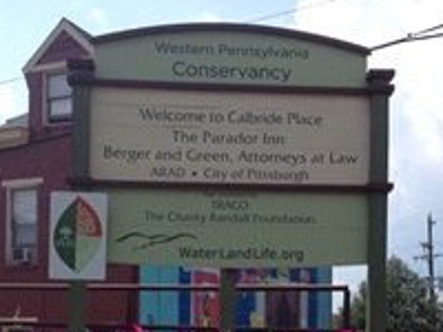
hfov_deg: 27.8
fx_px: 896
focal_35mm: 70
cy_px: 323
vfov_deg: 20.4
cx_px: 224
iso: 64
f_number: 2.4
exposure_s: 1/1727
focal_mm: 4.28
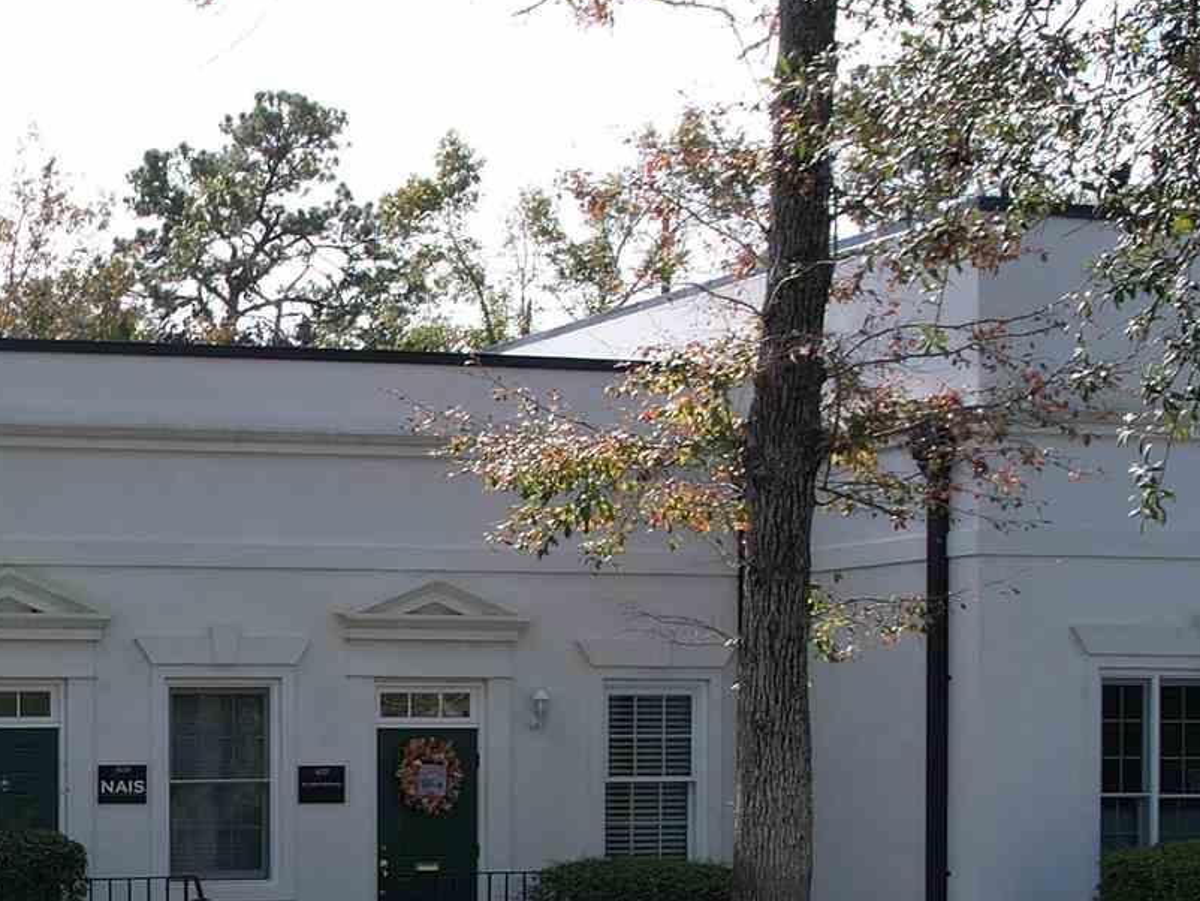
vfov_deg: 17.9
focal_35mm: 81
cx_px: -153
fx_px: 2809
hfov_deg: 22.6
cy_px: 819
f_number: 2.8
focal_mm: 8.38
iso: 100
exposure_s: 1/1250
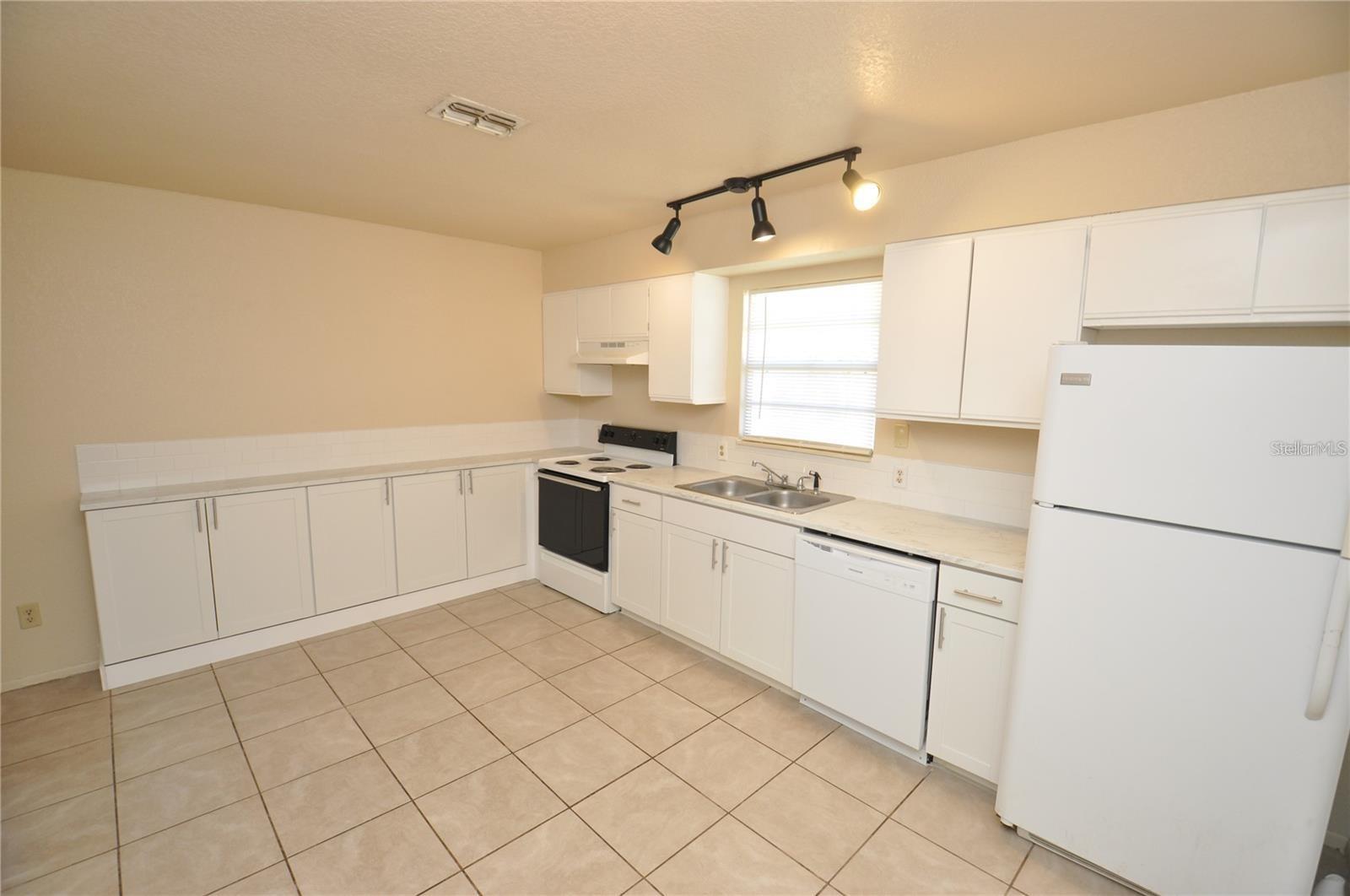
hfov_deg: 100.5
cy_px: 448
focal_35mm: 15
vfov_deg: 77.2
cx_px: 675
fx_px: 562
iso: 400
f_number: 4
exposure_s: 1/60
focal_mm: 10
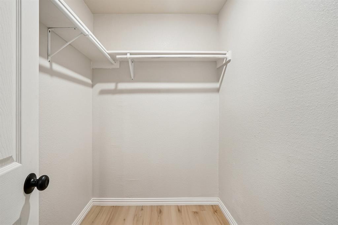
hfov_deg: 96.8
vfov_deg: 73.7
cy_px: 112
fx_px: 150
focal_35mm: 16
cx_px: 169
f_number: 8
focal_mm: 16
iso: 400
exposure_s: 1/10
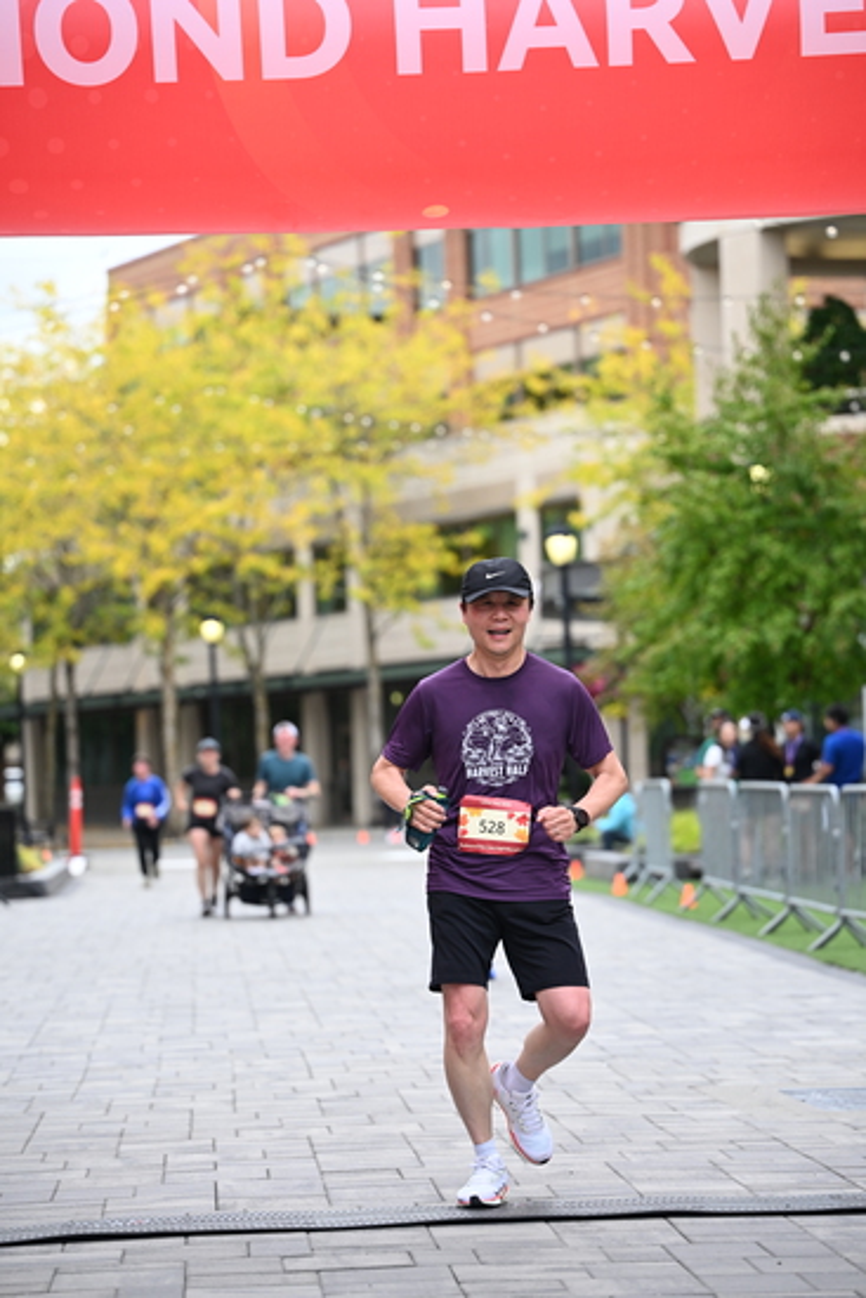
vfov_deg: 20.0
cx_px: 433
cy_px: 649
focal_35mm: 102
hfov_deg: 13.4
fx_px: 3678
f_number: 2.8
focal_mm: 102
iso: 640
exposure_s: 1/2000
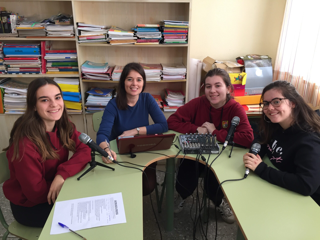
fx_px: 268
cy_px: 120
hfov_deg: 61.7
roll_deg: -0.3
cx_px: 160
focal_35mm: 29
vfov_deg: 48.2
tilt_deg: -19.7
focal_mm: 4.15
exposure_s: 1/33
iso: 80
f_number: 2.2
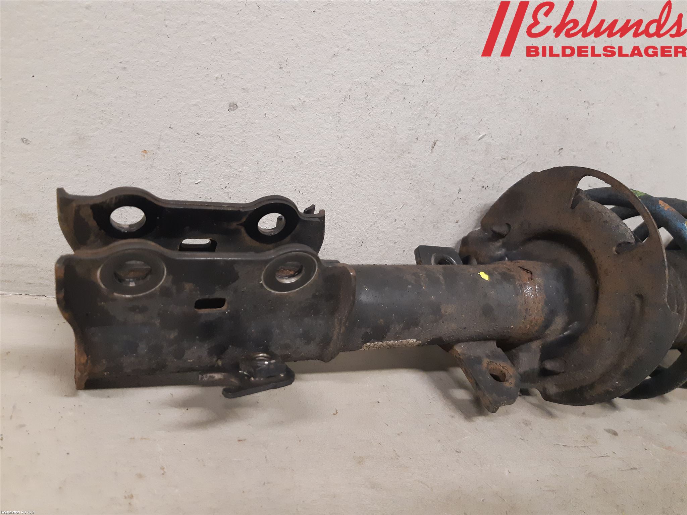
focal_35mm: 26
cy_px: 258
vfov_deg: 53.1
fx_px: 516
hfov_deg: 67.3
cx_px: 344
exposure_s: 1/50
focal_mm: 3.93
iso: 320
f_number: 1.7
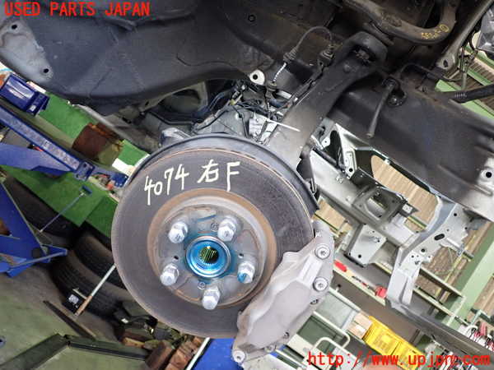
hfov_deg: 60.0
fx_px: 428
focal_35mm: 30
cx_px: 247
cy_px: 185
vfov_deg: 46.8
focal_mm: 5.4
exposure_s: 1/40
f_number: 2.3
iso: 320
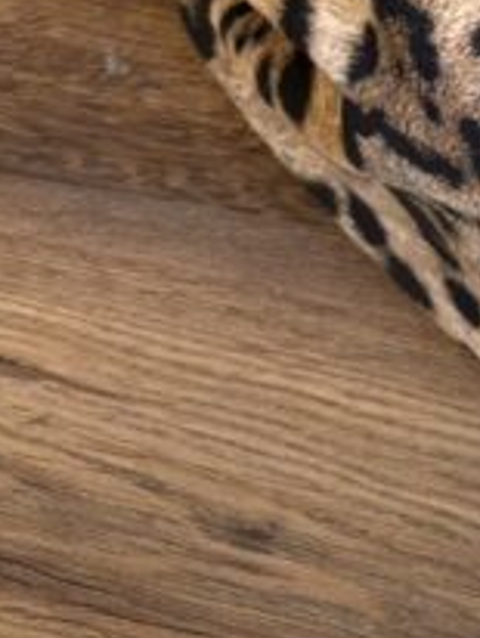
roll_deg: +7.3
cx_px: 818
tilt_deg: -44.2
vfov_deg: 17.4
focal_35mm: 93
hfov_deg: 14.3
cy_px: -486
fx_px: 1716
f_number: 1.78
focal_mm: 6.76
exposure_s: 1/121
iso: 125
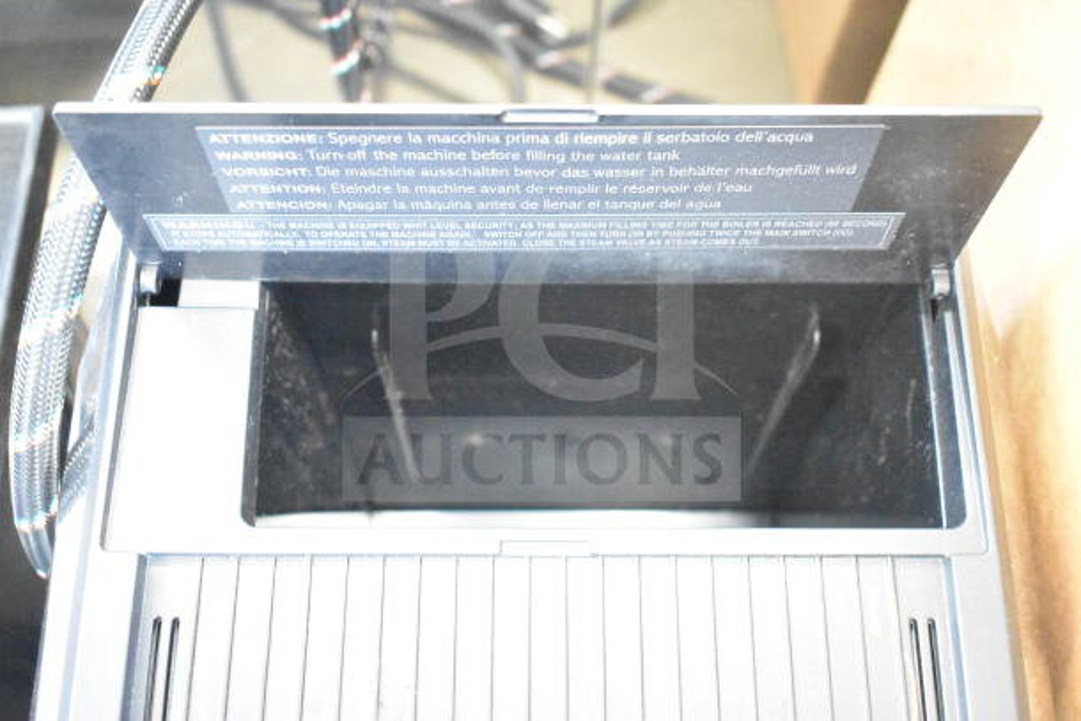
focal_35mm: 42
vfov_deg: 31.9
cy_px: 360
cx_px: 540
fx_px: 1261
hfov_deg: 46.4
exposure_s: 1/30
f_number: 4.2
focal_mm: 28
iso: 25600
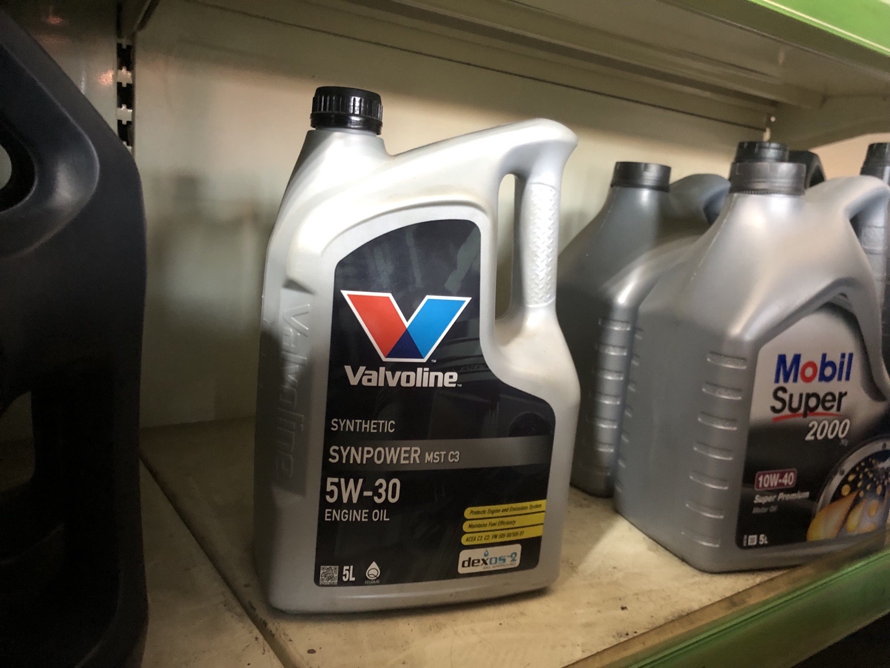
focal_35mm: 28
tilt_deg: -10.1
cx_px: 445
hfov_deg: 63.4
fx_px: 720
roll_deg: -3.4
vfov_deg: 49.7
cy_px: 334
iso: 100
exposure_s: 1/6
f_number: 1.8
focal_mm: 4
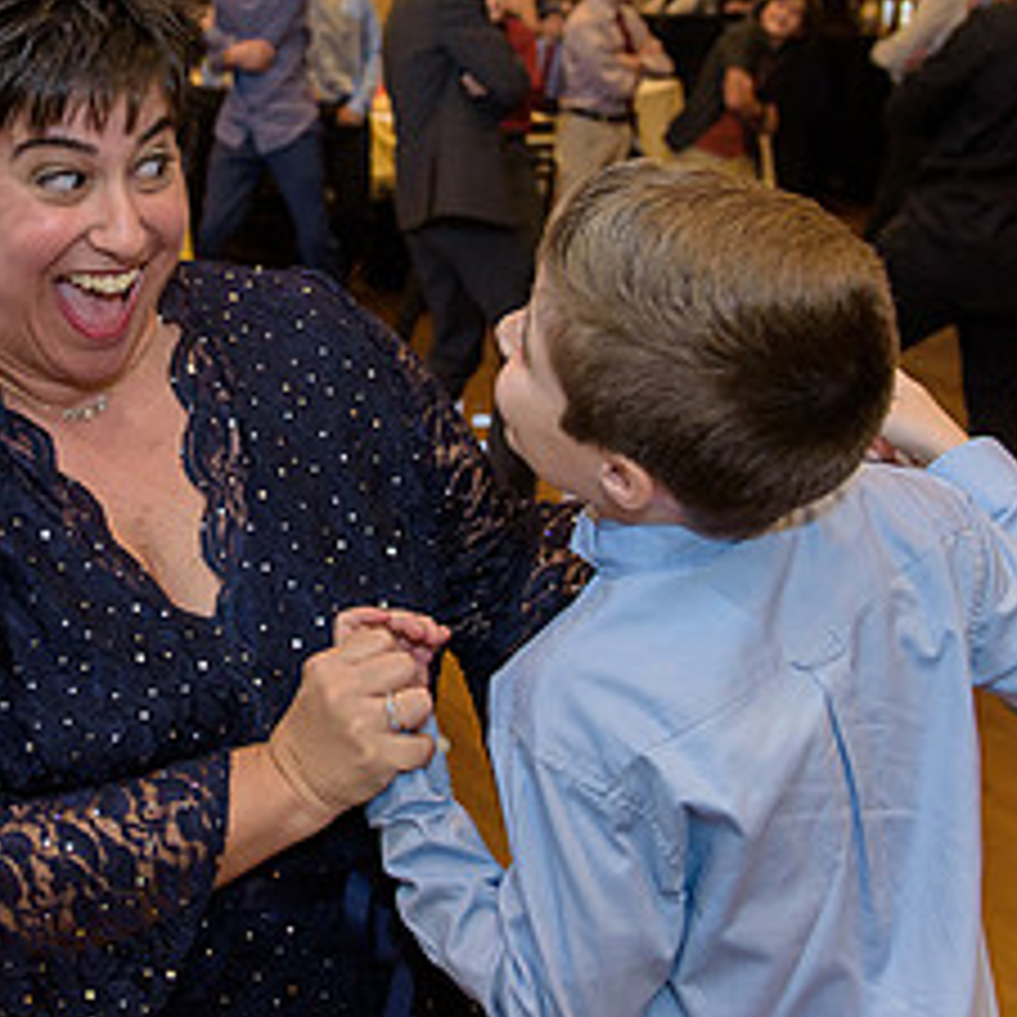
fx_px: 2028
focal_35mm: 61
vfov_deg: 27.9
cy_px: 308
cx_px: 144
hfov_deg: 27.4
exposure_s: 1/125
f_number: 3.2
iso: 1600
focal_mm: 28
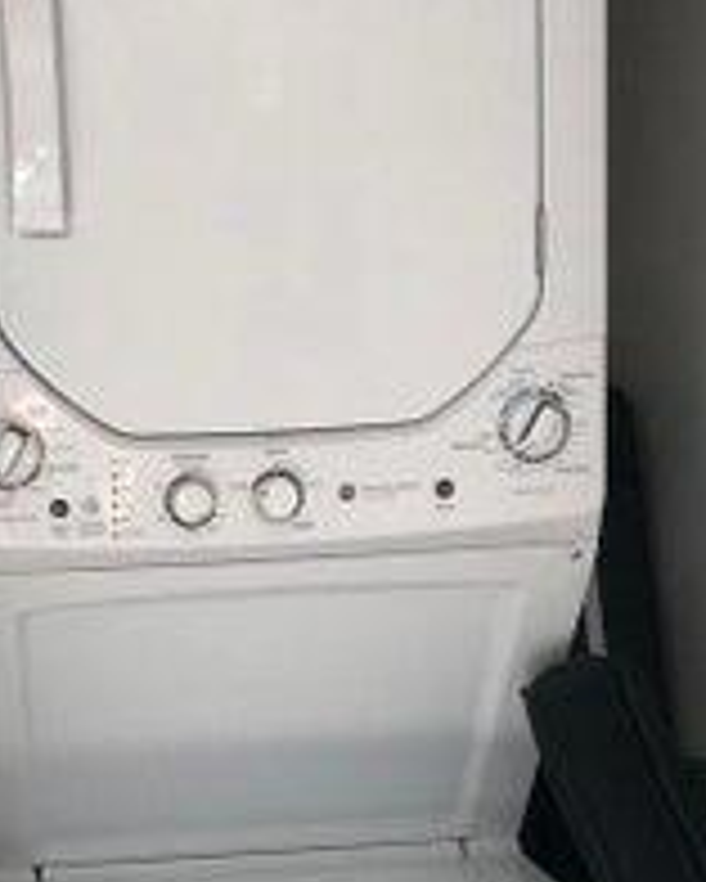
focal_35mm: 67
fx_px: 1749
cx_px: 193
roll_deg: +0.2
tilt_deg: -10.9
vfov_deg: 27.4
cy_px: 778
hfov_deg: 22.6
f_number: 1.8
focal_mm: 3.99
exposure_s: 1/40
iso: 25
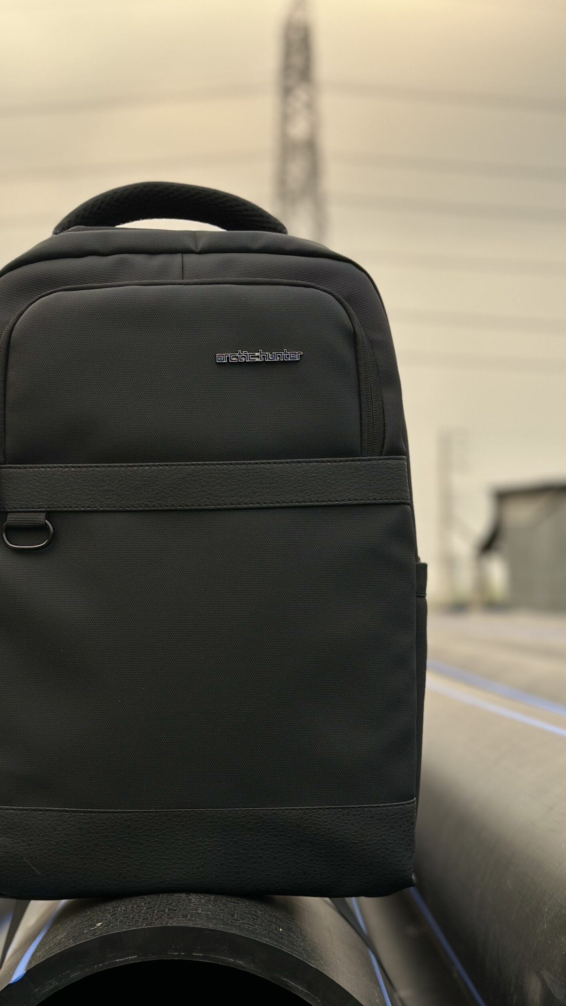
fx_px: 1414
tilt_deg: +4.3
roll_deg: +0.7
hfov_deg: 22.6
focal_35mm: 53
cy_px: 499
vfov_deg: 39.2
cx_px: 214
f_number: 1.78
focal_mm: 6.86
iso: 125
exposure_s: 1/89
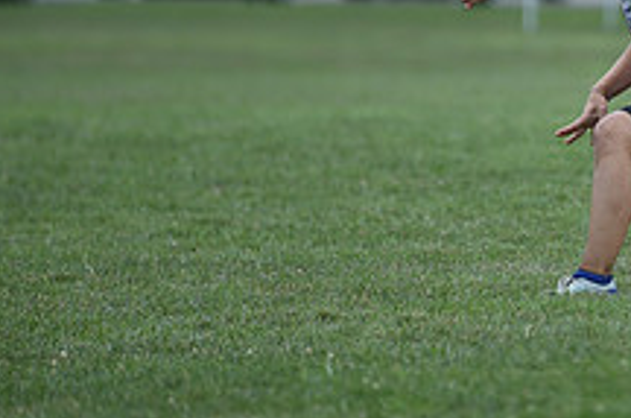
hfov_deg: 3.8
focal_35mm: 538
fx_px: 9409
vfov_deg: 2.5
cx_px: 669
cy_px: -1
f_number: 2.8
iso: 100
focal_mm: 200
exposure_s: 1/640
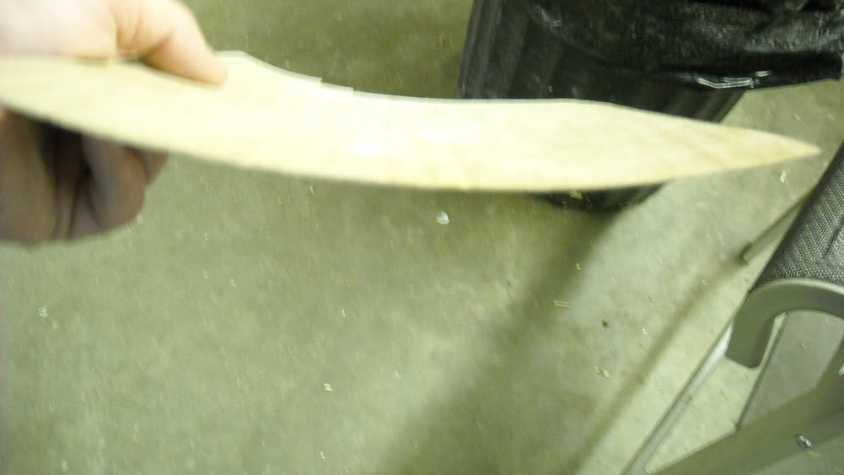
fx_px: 873
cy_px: 164
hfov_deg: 51.6
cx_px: 427
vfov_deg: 30.2
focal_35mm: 39
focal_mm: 5.7
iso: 400
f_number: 2.8
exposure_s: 1/8
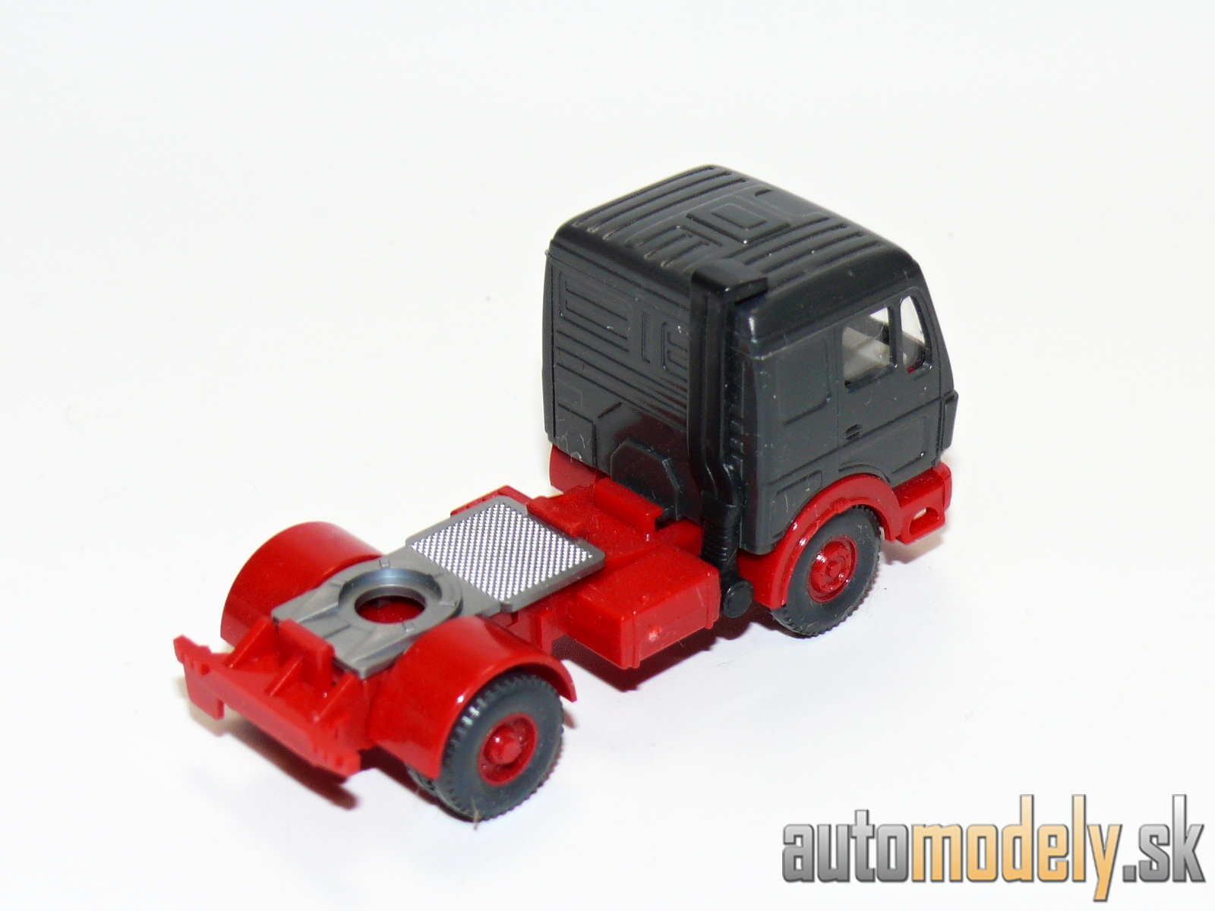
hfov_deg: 20.2
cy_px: 456
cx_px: 608
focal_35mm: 97
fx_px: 3405
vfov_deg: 15.2
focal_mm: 13
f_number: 4
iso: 100
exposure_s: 1/30
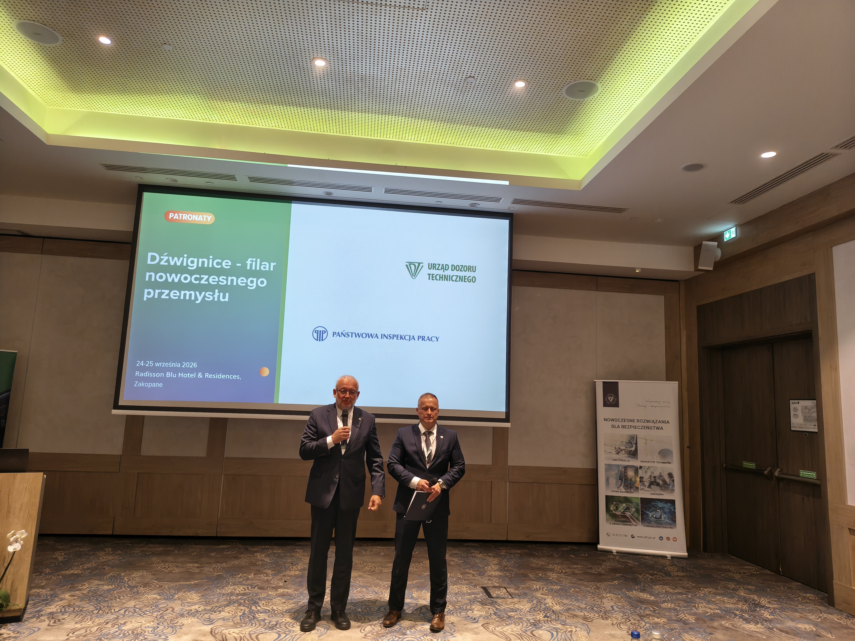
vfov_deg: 56.8
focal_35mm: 24
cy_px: 320
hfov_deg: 71.6
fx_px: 593
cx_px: 428
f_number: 1.8
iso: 776
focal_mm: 5.56
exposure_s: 1/60
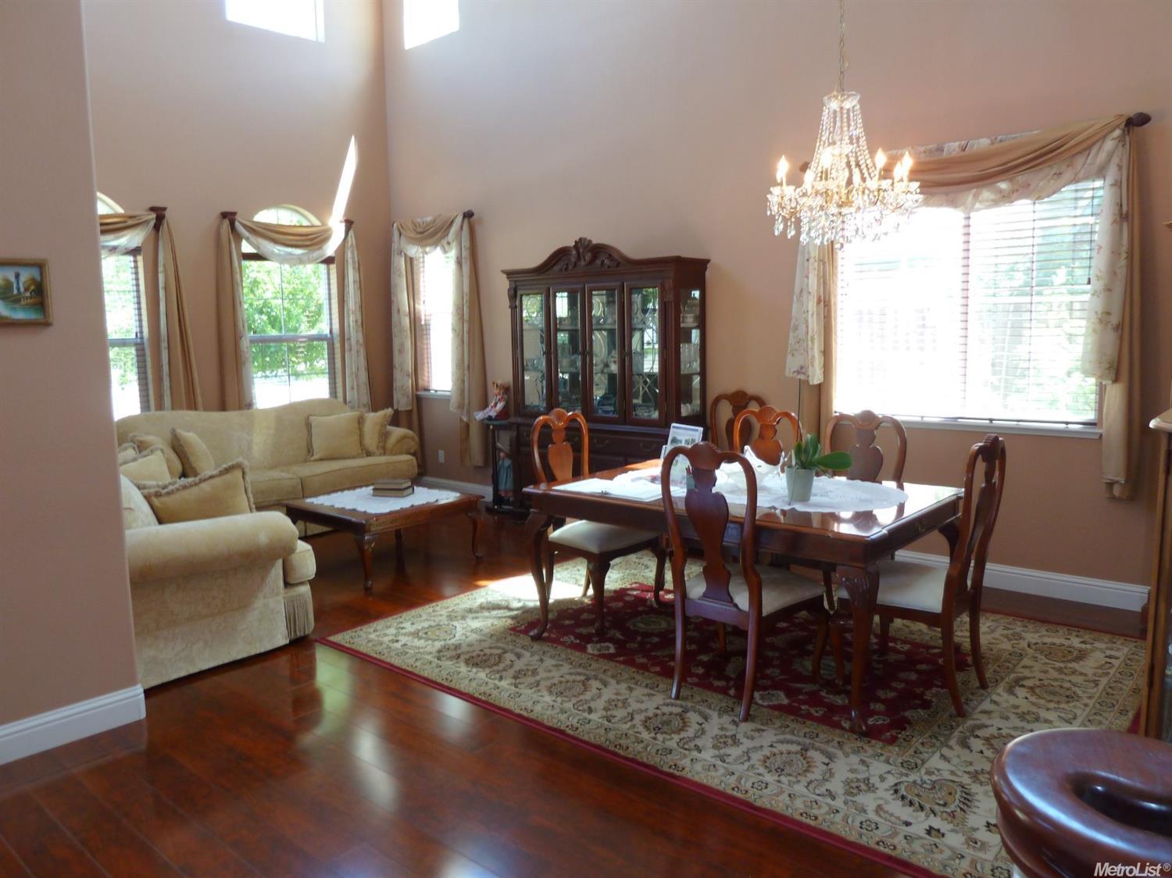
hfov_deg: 69.4
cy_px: 439
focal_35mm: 25
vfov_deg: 54.9
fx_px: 846
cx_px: 586
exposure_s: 1/15
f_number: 3.3
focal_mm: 4.1
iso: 100
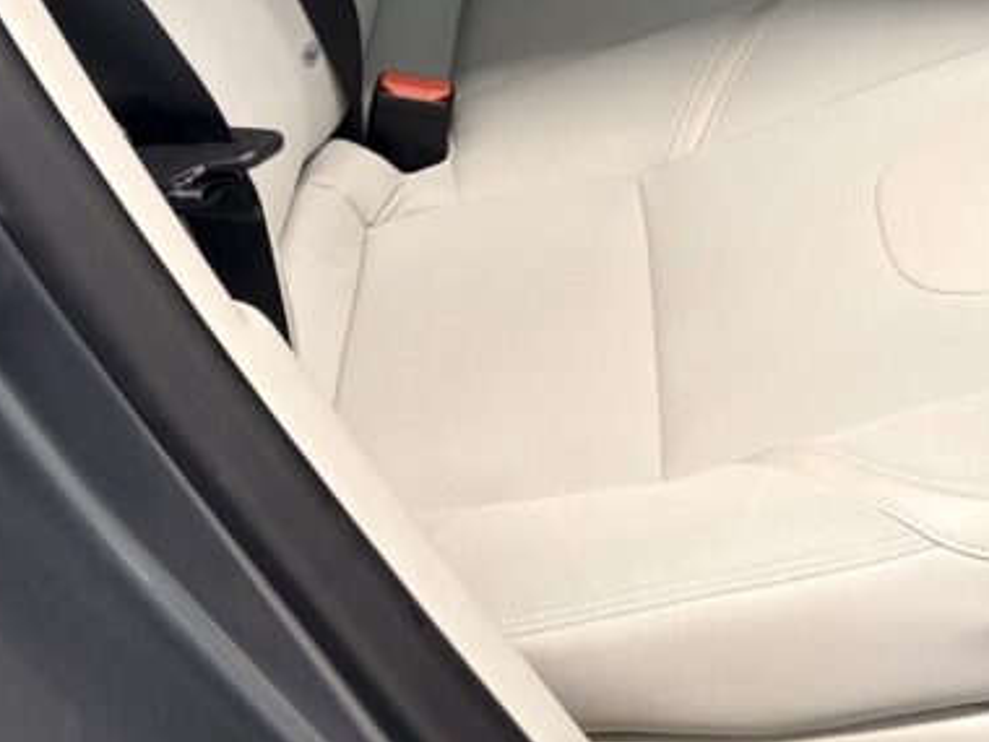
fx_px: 2000
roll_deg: +0.6
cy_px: -232
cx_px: 711
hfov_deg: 27.5
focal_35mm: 70
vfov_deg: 19.3
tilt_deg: -19.8
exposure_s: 1/50
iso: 125
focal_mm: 5.96
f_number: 1.6
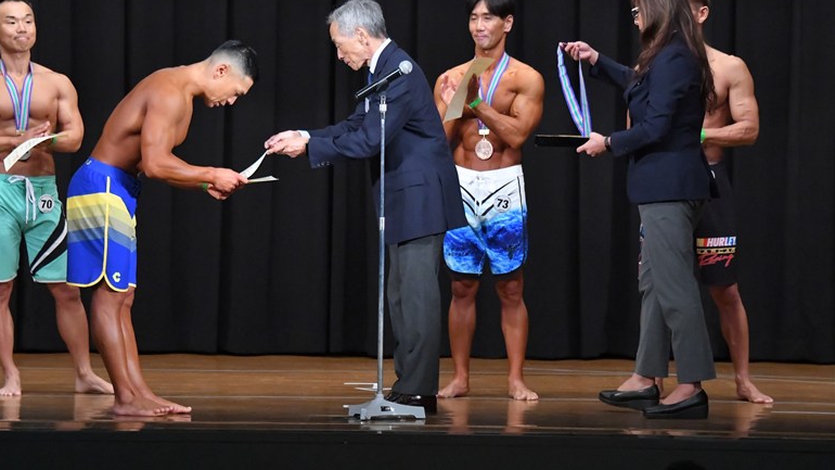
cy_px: 215
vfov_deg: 5.7
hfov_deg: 10.1
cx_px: 416
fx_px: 4716
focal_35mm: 213
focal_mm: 135
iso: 8000
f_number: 5.6
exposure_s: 1/400
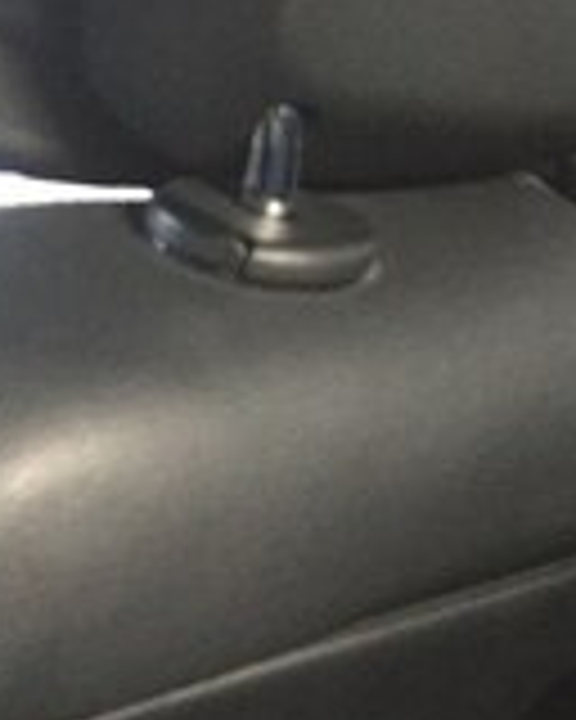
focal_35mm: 88
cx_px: 234
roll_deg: -3.4
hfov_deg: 17.4
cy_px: 855
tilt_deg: -24.6
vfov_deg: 20.4
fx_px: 1875
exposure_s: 1/20
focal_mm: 4.15
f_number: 2.2
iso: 250
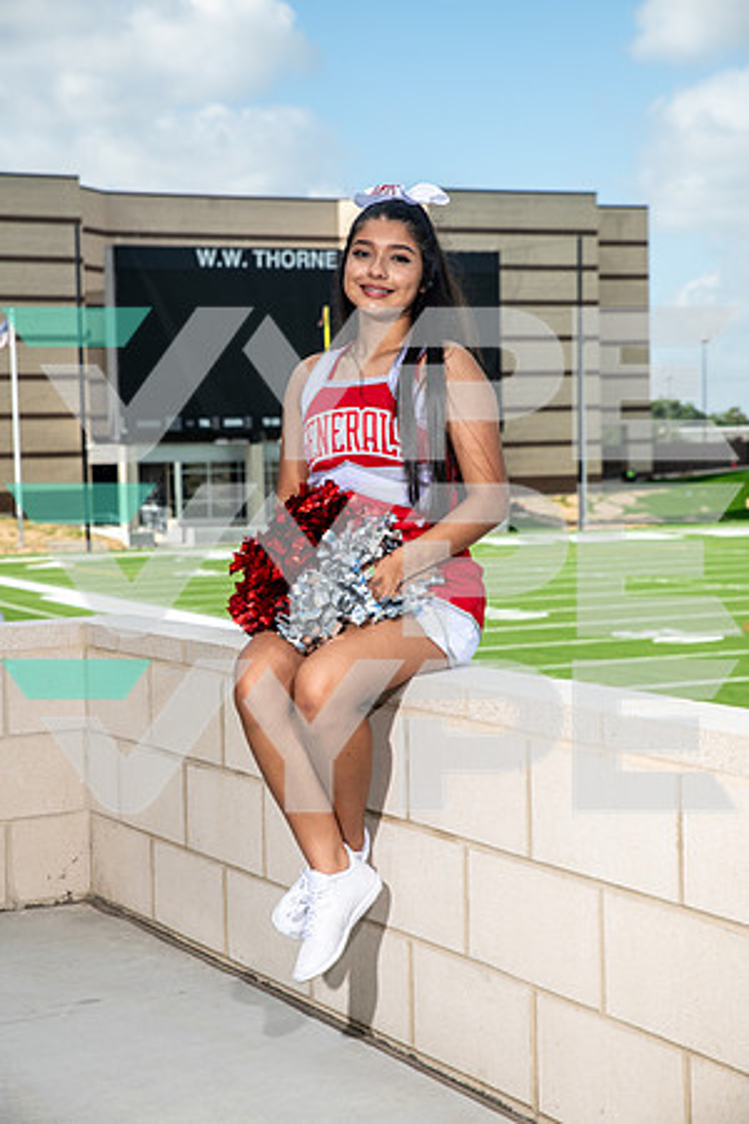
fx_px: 2184
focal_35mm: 70
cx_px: 374
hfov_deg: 19.5
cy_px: 562
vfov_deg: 28.8
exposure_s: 1/320
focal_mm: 70
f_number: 7.1
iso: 100
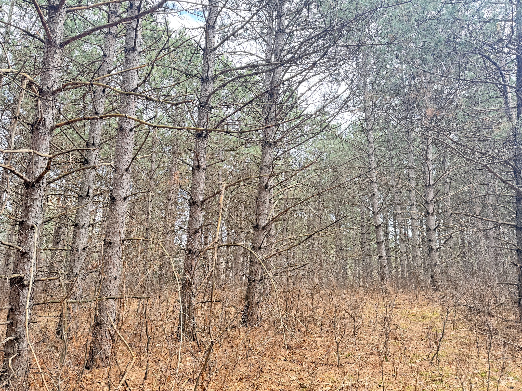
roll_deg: -0.9
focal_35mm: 24
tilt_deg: +11.9
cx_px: 261
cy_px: 196
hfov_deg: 71.6
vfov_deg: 56.8
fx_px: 362
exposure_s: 1/189
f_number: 1.78
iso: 80
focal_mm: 6.76
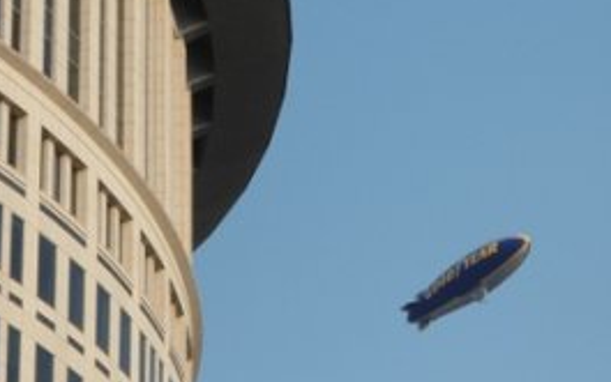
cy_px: 292
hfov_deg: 12.4
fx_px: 2799
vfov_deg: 7.8
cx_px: 447
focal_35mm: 168
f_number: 5.9
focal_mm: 18.8
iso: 80
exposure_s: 1/250
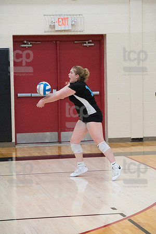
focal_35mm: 125
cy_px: 117
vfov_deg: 16.4
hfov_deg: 11.0
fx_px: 812
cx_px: 78
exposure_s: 1/1000
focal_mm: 125
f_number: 4.5
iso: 6400
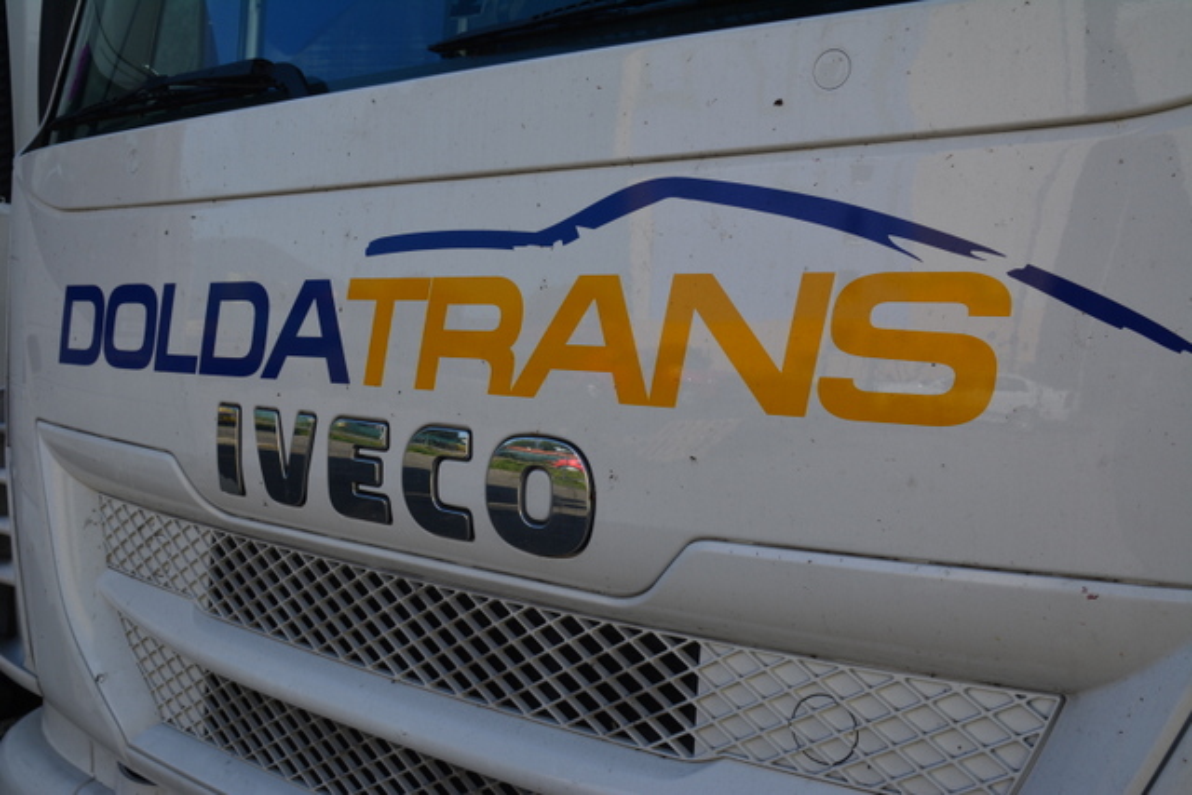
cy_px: 398
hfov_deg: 57.2
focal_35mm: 33
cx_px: 596
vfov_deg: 40.0
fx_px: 1093
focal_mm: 22
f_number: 11
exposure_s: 1/125
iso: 160
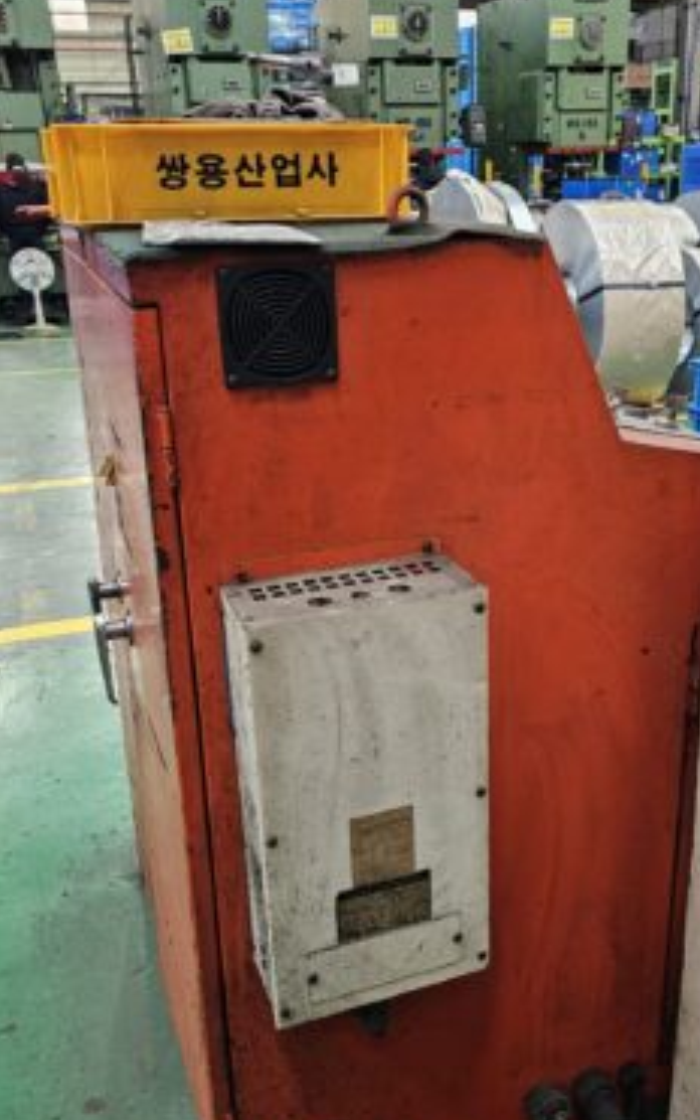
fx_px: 1068
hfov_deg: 36.2
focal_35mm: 35
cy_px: 566
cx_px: 398
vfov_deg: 55.3
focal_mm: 6.3
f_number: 1.7
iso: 320
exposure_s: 1/120
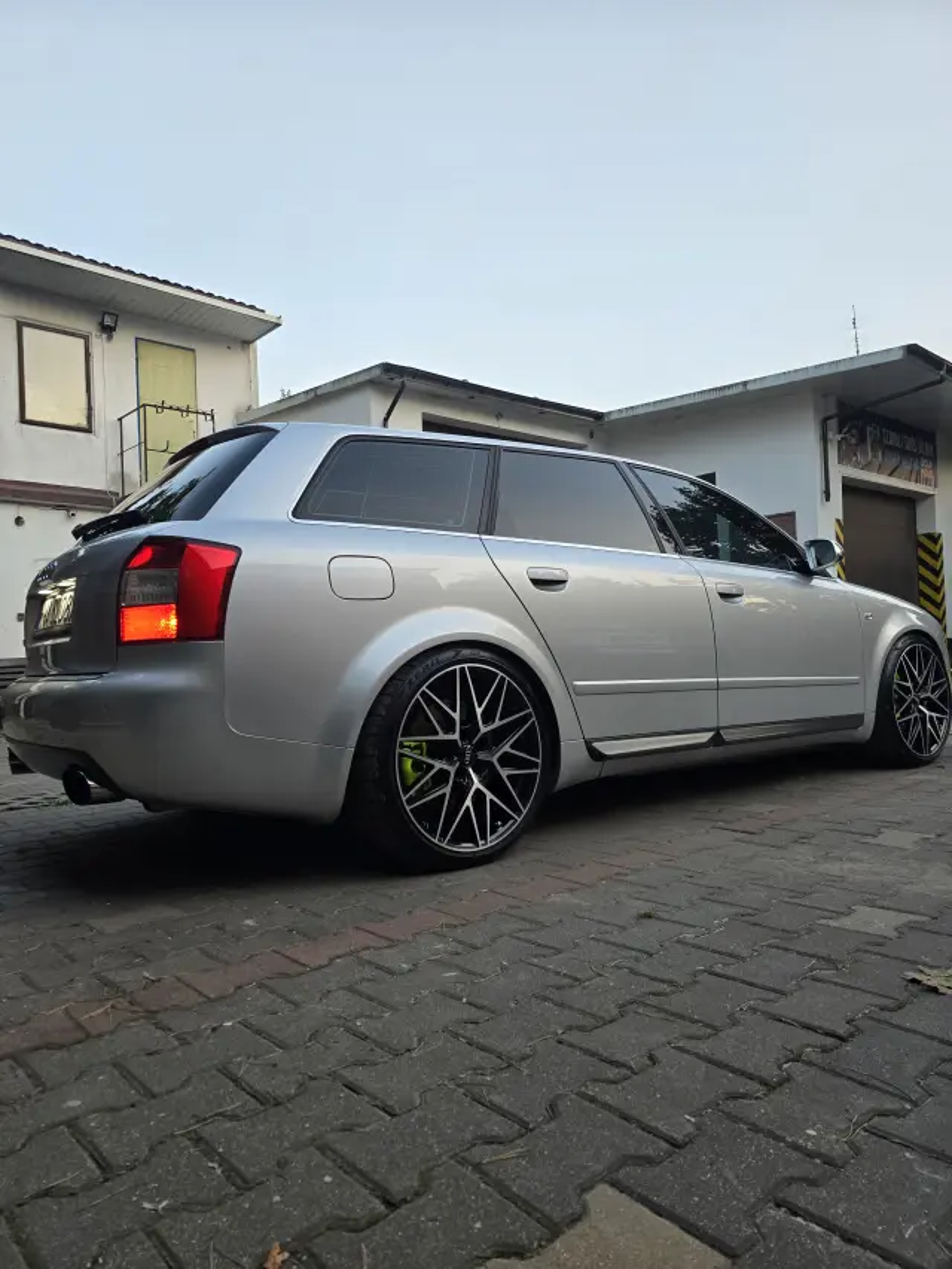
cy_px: 634
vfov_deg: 73.9
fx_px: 843
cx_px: 476
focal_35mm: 23
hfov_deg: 58.9
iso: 125
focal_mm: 6.3
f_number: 1.7
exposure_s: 1/180
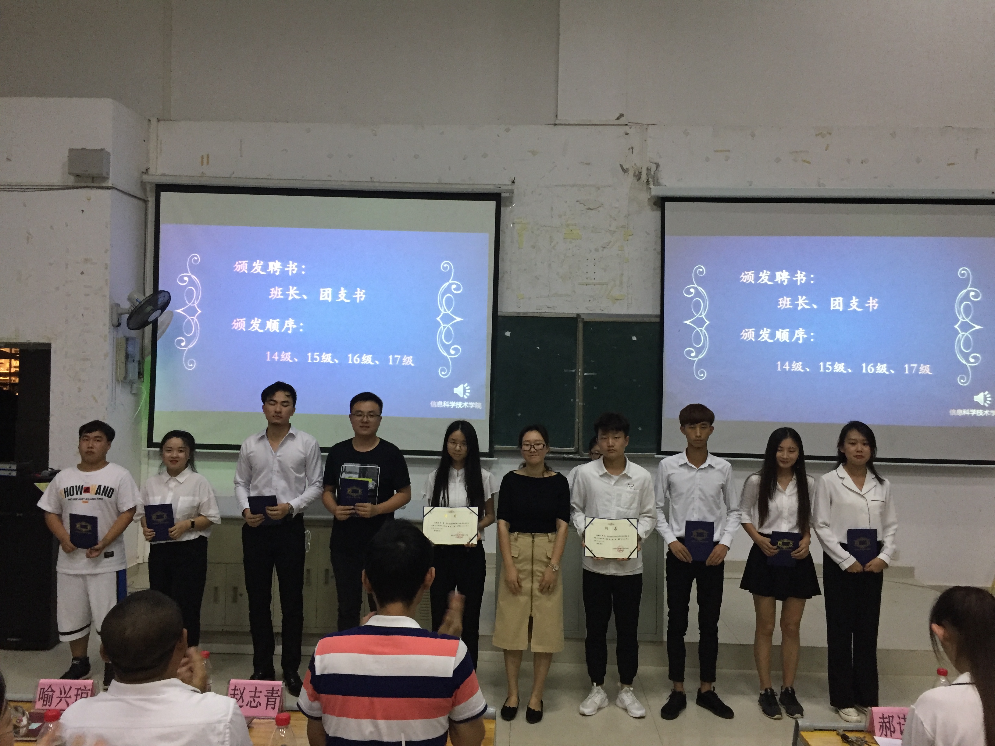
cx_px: 498
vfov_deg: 48.2
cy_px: 373
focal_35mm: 29
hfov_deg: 61.7
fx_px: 834
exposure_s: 1/33
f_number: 2.2
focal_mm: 4.15
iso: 200
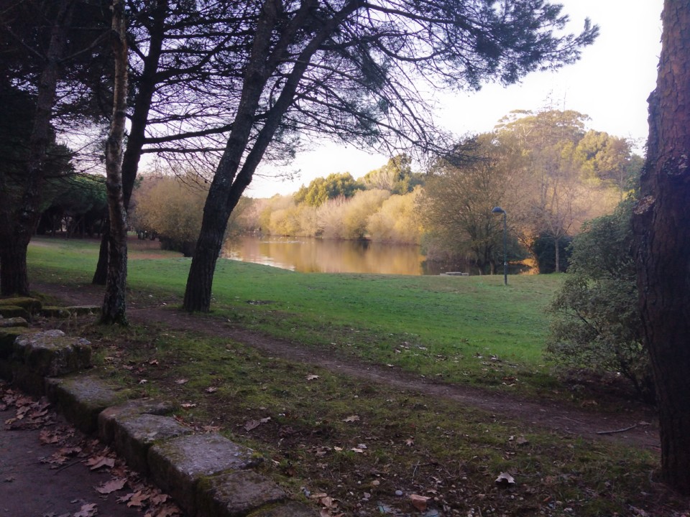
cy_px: 258
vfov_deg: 53.1
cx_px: 345
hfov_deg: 67.3
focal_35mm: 26
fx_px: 518
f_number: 1.8
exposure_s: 1/180
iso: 100
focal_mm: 3.6
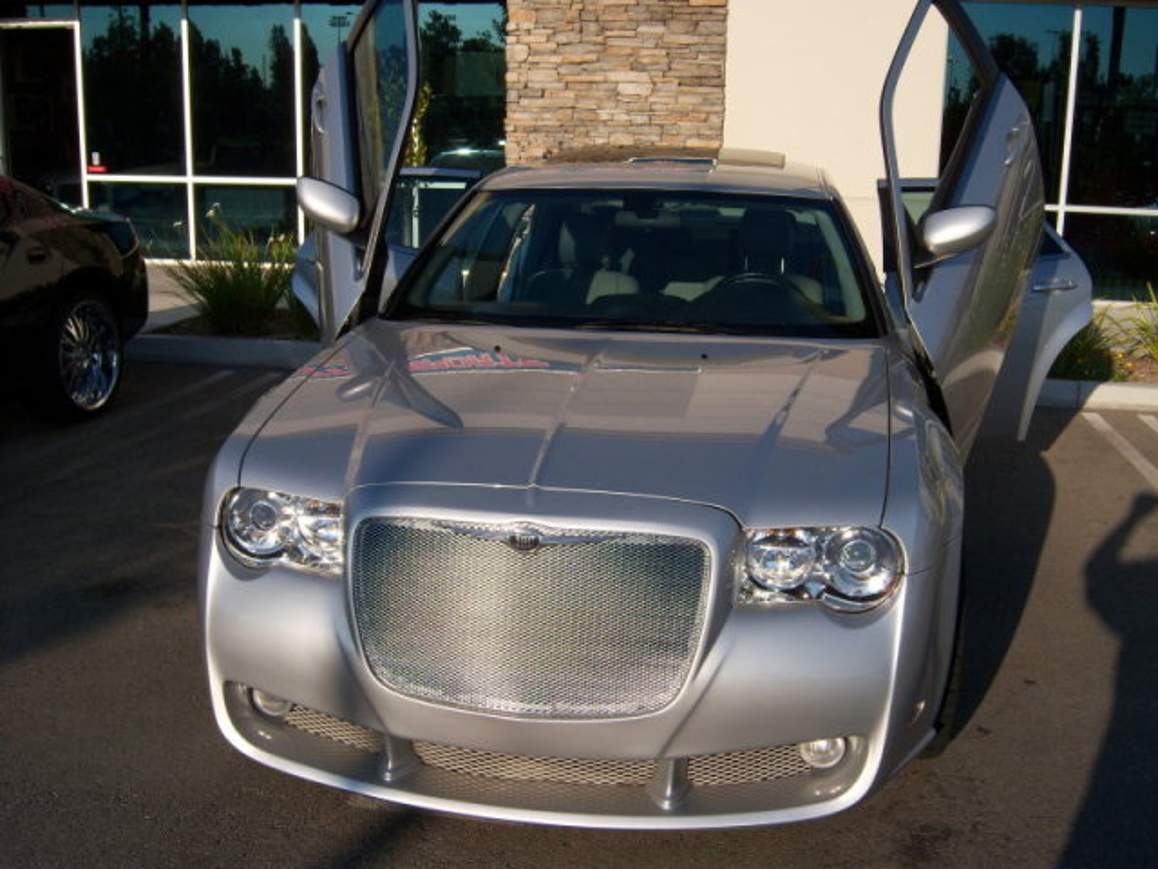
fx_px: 1204
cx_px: 579
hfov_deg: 51.4
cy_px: 434
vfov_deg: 39.7
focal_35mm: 36
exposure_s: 1/640
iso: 80
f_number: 4.8
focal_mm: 7.5
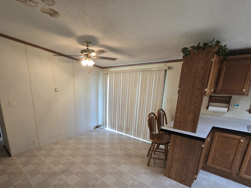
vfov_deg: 73.0
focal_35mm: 17
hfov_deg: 89.7
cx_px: 99
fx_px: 123
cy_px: 122
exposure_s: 1/60
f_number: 2.2
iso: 400
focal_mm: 2.2
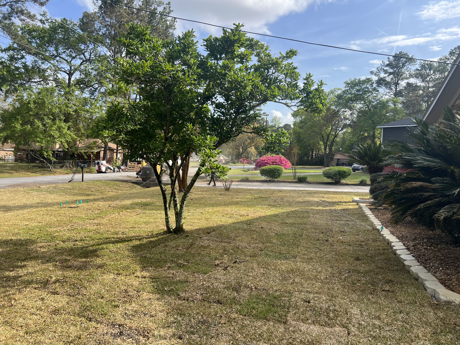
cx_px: 230
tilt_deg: -4.3
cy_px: 172
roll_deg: -2.0
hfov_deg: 67.3
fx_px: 346
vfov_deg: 53.1
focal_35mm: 26
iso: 50
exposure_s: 1/1724
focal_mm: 5.7
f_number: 1.5
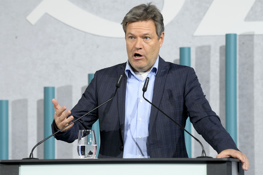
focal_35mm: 250
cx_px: 132
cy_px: 88
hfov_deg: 8.2
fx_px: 1825
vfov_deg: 5.5
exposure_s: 1/500
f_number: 5.6
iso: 4000
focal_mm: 250
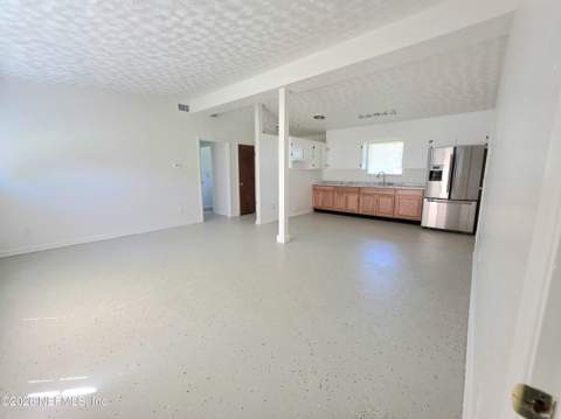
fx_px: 210
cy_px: 210
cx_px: 280
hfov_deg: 106.2
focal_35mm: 13
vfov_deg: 89.8
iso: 125
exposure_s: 1/120
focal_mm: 2.2
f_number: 1.9
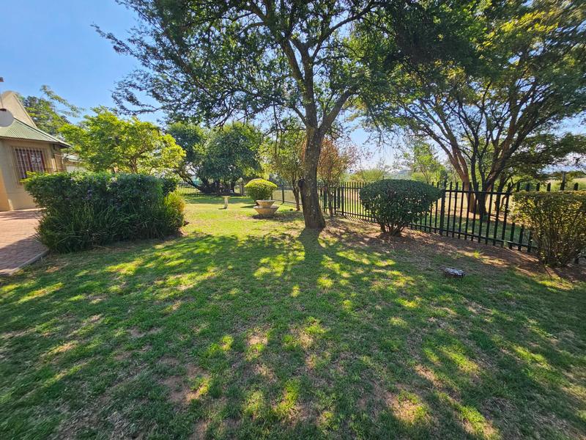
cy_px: 220
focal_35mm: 13
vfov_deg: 89.9
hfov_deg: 106.2
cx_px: 293
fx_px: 220
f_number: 2.2
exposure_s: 1/765
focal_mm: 2.2
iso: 64
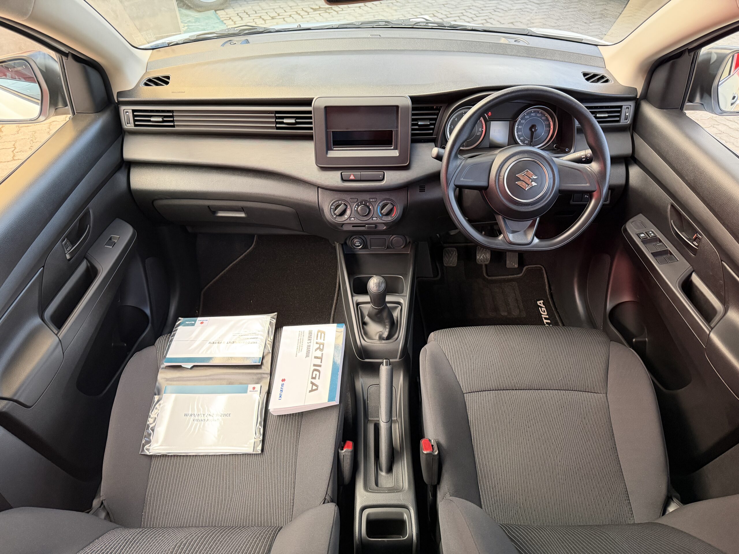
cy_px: 277
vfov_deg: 56.8
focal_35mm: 24
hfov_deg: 71.6
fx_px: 512
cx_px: 370
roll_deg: +1.2
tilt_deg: -42.0
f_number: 1.78
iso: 500
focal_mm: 6.76
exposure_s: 1/60
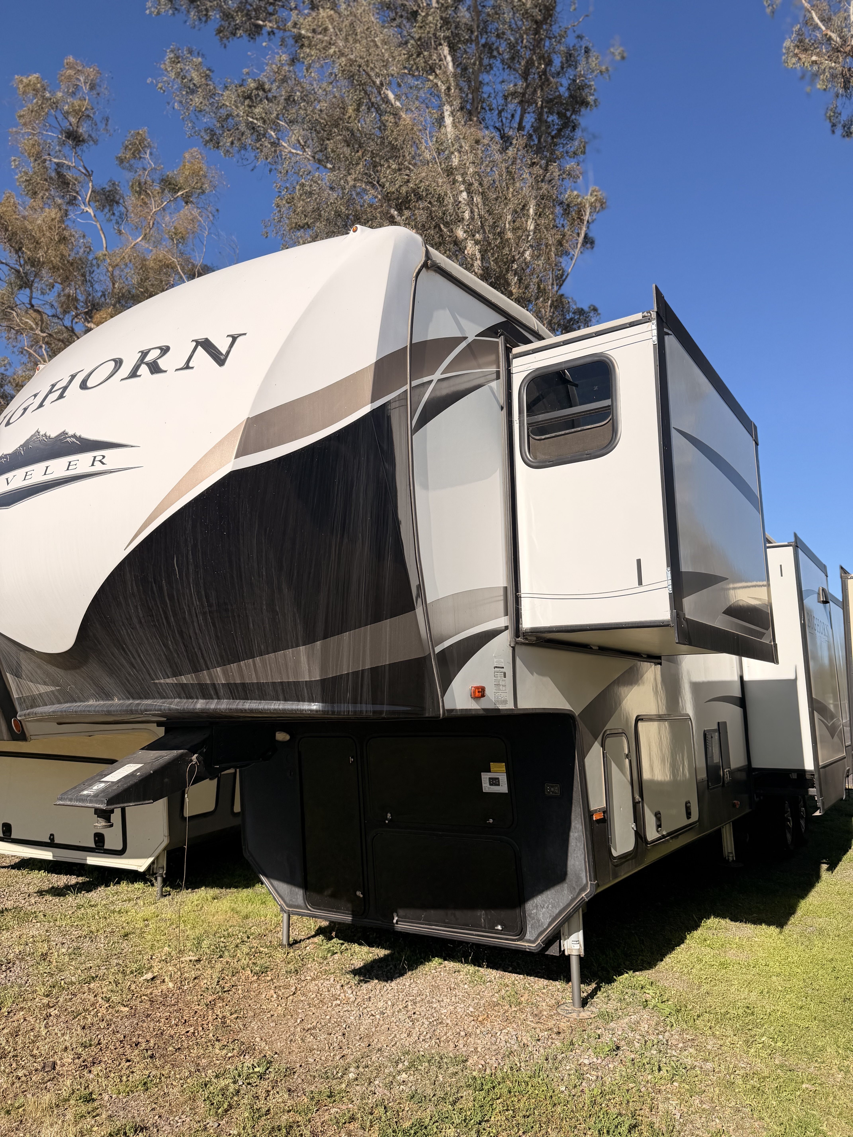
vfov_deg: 71.6
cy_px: 568
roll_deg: -0.3
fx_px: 789
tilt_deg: +9.3
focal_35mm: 24
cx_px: 426
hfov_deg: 56.8
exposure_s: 1/6711
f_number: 1.78
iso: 80
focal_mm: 6.76
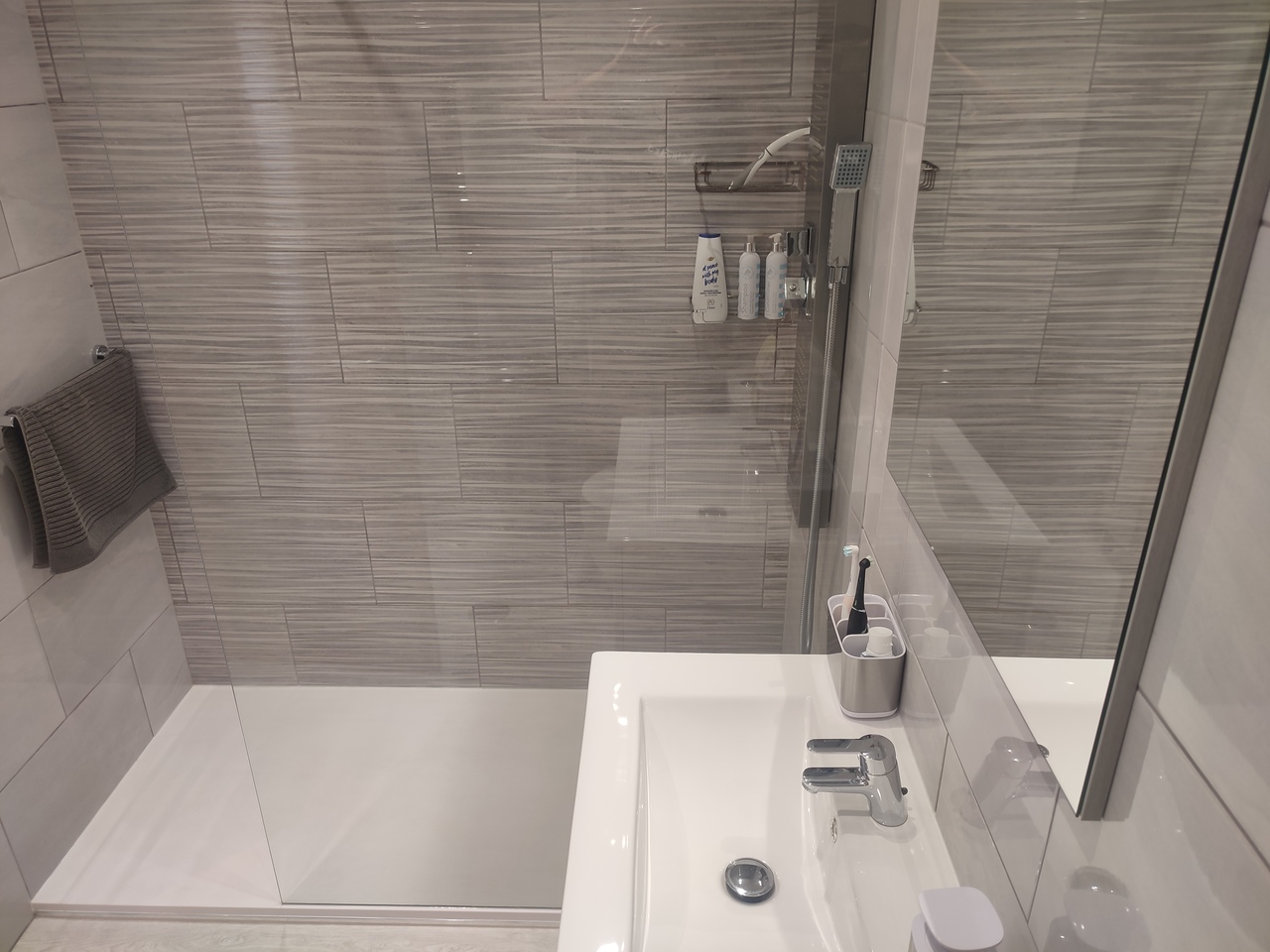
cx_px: 635
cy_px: 476
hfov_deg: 69.4
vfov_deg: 54.9
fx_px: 917
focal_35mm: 25
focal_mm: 6.04
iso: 111
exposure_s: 1/33
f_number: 1.9
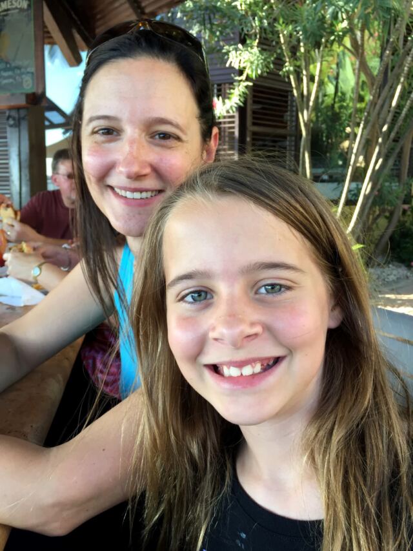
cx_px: 206
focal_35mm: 29
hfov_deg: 48.2
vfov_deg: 61.7
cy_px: 276
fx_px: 461
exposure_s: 1/120
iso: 50
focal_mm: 4.15
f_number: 2.2
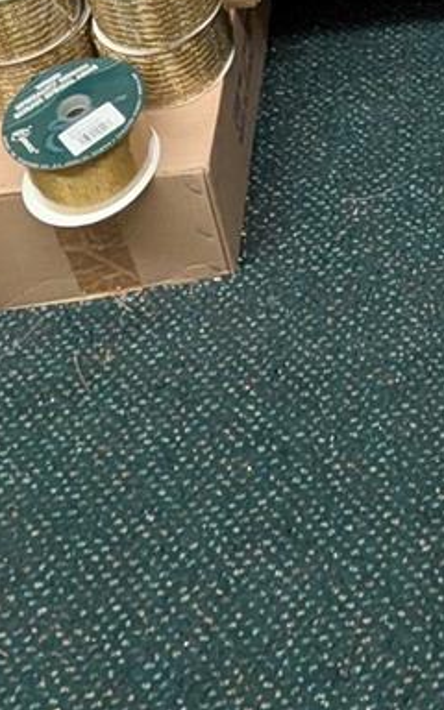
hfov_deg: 22.2
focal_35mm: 51
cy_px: -320
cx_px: 606
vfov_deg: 28.3
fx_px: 987
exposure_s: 1/120
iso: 360
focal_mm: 2.02
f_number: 1.7
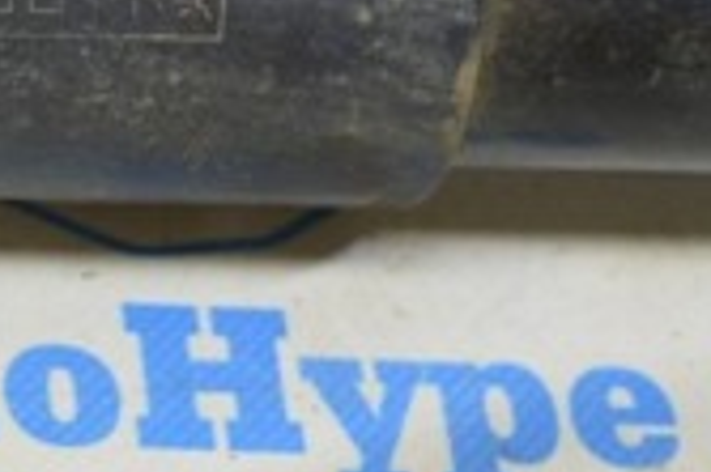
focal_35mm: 184
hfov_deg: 10.4
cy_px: -121
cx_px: -634
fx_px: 3630
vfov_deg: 7.4
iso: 400
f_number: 5.6
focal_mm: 32
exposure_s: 1/20
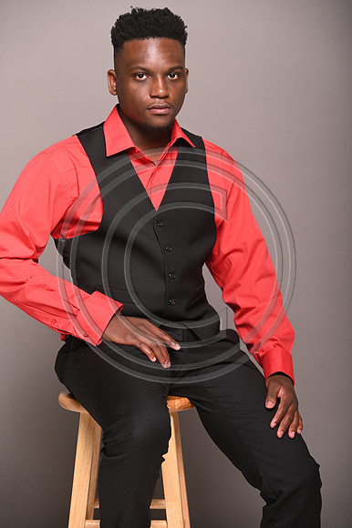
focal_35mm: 110
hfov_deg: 12.4
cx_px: 176
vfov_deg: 18.6
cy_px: 264
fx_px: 1615
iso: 250
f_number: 4
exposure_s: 1/200
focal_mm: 110
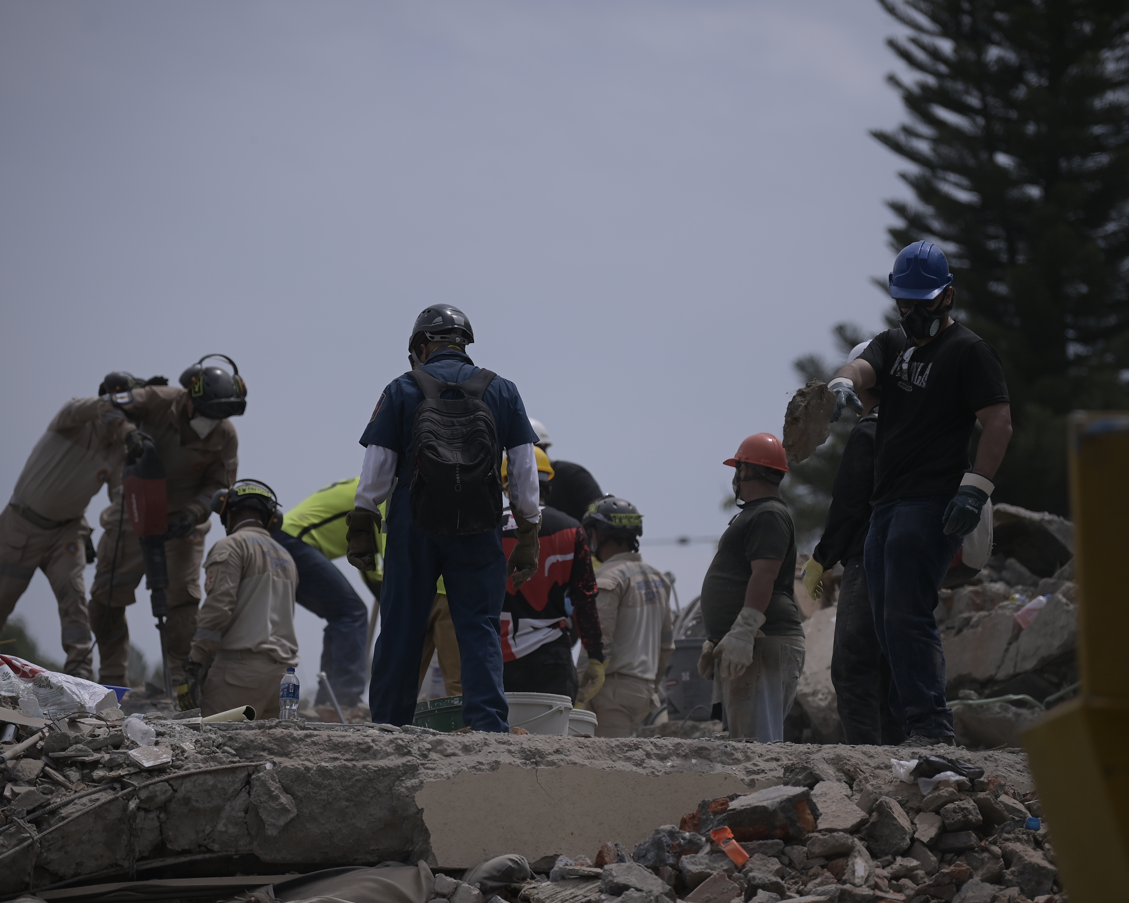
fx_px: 5681
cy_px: 452
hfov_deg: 11.4
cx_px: 579
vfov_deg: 9.1
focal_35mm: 170
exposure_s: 1/8000
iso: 125
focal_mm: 150
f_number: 2.8
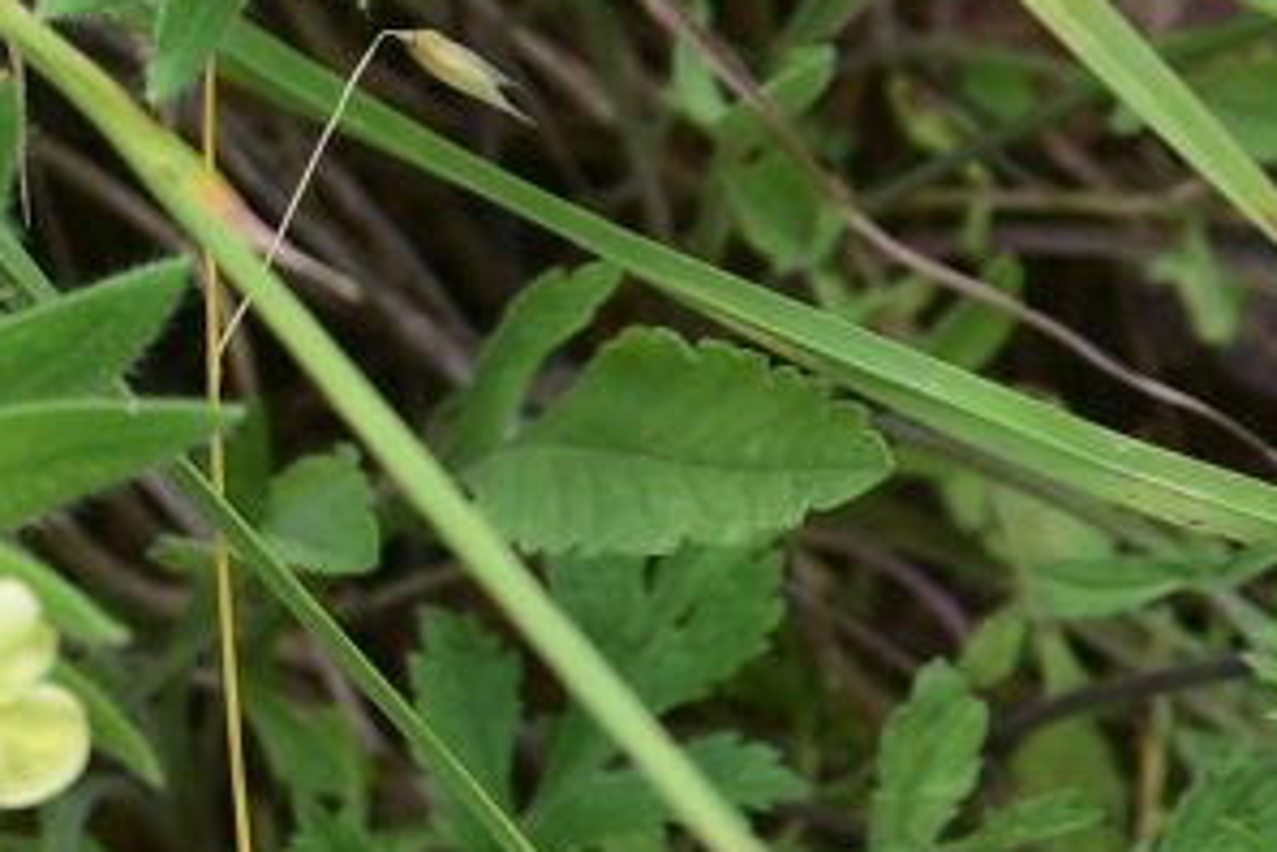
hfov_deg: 8.1
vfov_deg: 5.7
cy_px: 157
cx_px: -1380
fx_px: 8548
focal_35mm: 241
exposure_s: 1/125
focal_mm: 55
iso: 320
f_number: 10
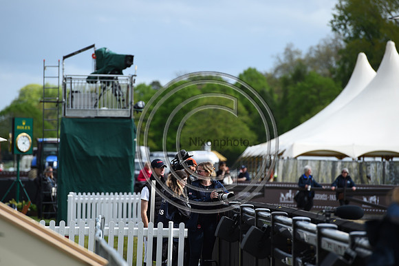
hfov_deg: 10.3
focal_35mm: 200
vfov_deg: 6.9
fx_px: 2215
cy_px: 133
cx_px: 200
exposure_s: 1/1250
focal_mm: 200
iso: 250
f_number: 4.5
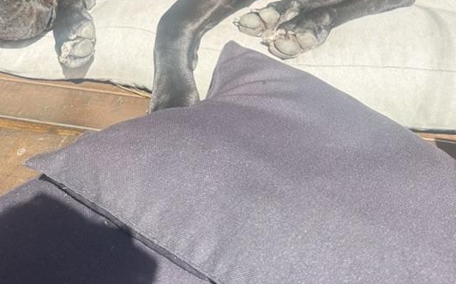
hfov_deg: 41.0
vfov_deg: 24.1
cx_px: 200
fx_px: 609
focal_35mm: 49
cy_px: -52
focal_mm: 6.86
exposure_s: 1/1241
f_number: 1.78
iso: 80
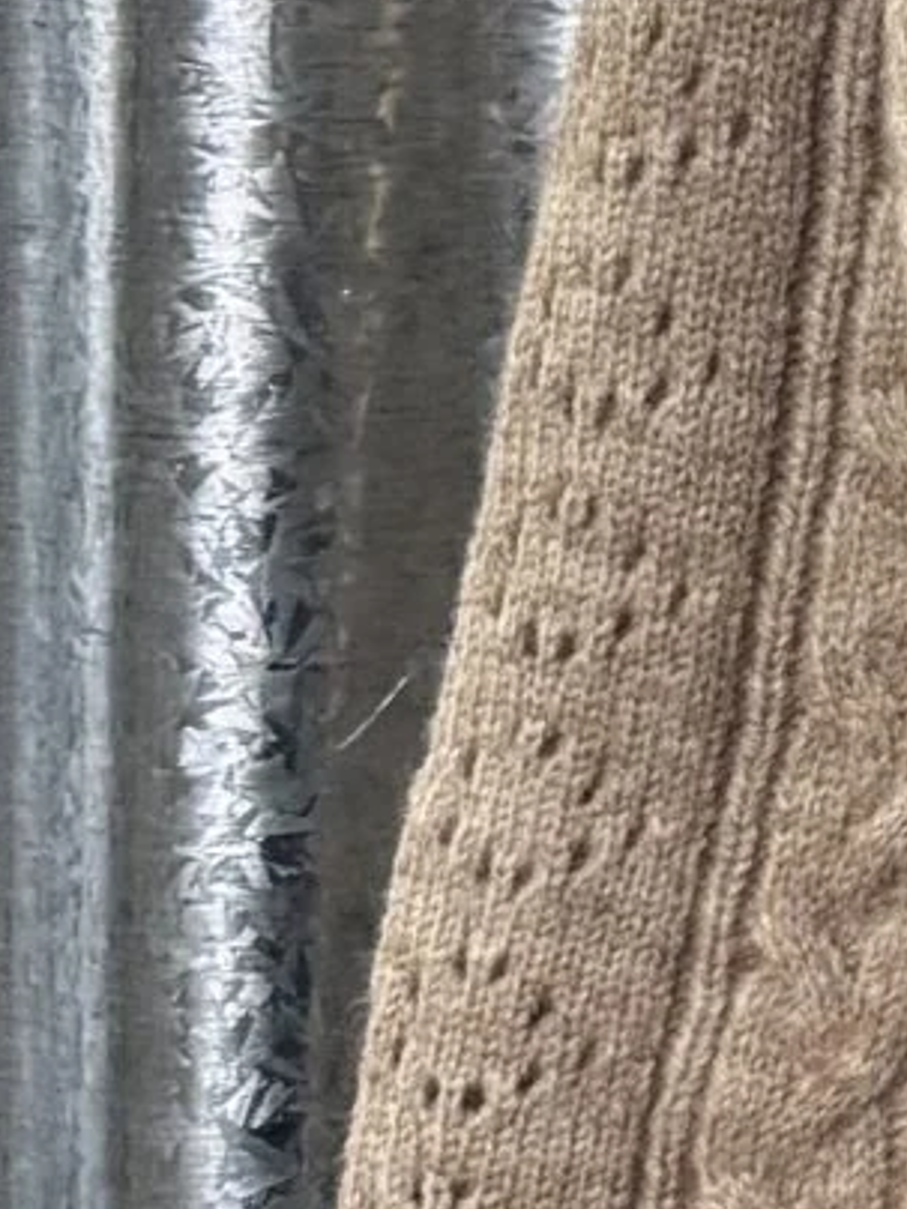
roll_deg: -1.2
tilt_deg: -0.5
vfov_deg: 12.7
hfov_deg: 8.2
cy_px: -212
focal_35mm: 152
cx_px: 2763
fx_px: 5310
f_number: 1.78
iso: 250
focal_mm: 6.76
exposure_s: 1/60
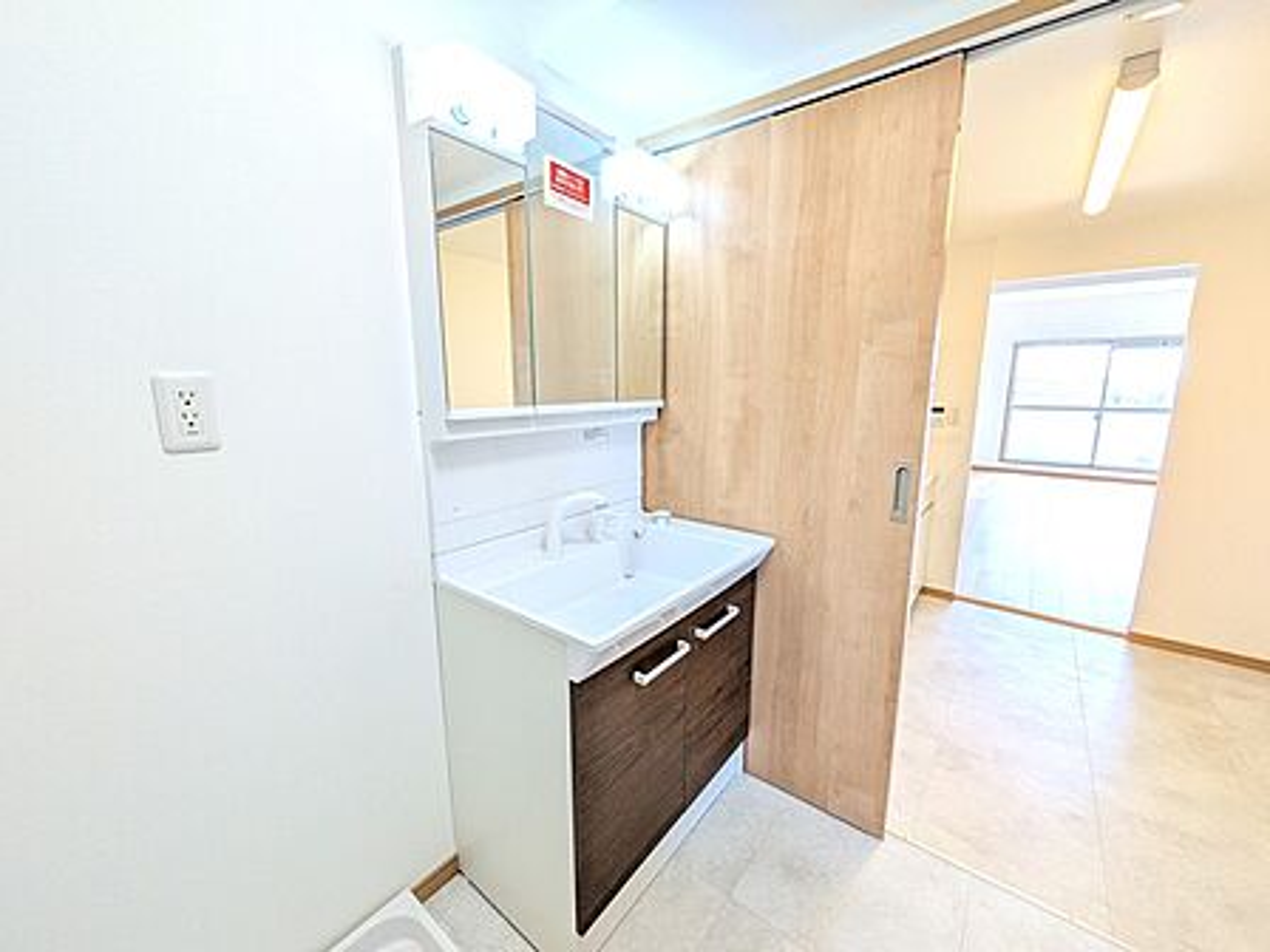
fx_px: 514
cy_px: 476
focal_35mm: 14
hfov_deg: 102.1
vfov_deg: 85.7
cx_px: 635
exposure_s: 1/100
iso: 68
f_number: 2.2
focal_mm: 1.83
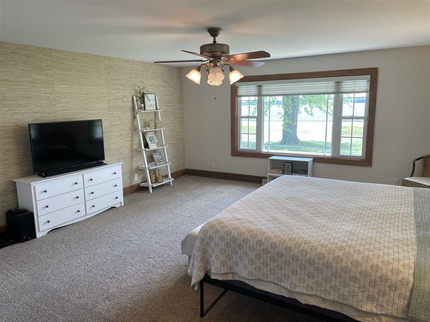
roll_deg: +0.3
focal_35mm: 26
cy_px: 161
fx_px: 323
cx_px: 215
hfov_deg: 67.3
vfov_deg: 53.1
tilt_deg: -9.4
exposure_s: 1/120
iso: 80
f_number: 1.6
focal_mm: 4.2
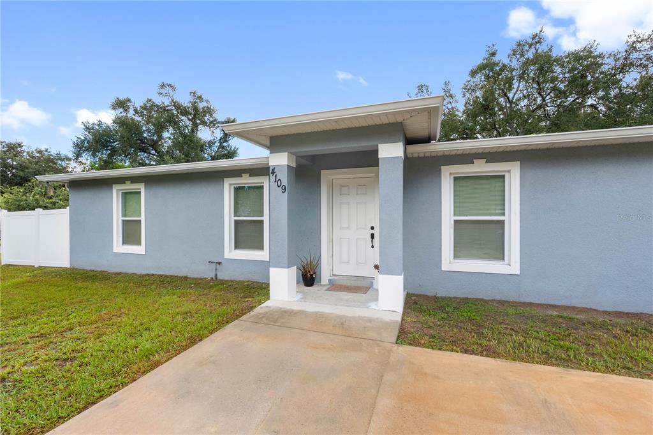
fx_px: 290
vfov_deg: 73.7
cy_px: 218
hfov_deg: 96.8
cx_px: 326
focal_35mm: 16
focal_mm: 16
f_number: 11
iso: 125
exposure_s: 1/25
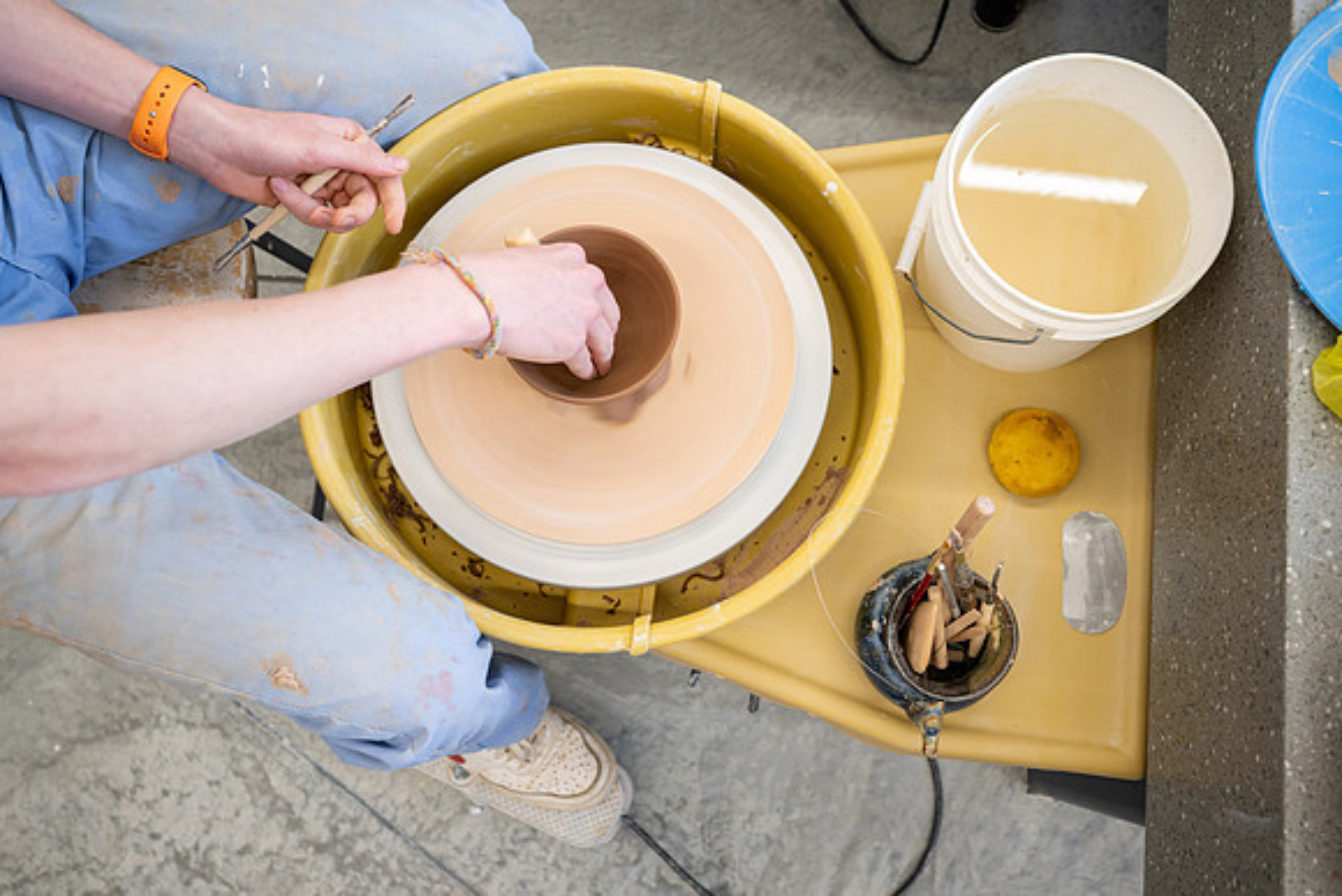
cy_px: 448
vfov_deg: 43.6
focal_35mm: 30
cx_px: 671
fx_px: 1119
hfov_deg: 61.9
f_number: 4
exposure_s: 1/50
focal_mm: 30
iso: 400
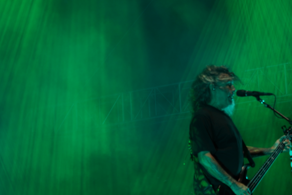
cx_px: 207
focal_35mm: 174
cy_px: 119
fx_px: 1411
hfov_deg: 11.8
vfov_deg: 7.9
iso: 500
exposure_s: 1/125
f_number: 4
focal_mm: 105
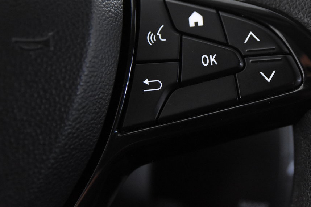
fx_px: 734
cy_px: 63
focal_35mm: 85
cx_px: 229
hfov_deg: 23.7
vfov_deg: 16.0
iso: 5600
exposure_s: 1/60
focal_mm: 38
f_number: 3.5
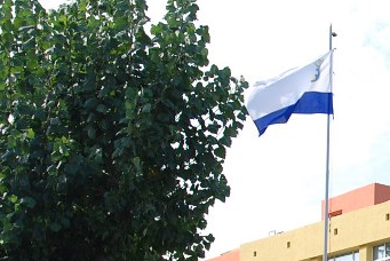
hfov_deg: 17.0
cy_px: 256
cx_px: 517
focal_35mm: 112
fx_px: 1220
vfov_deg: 12.1
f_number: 8
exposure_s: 1/250
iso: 200
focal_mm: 25
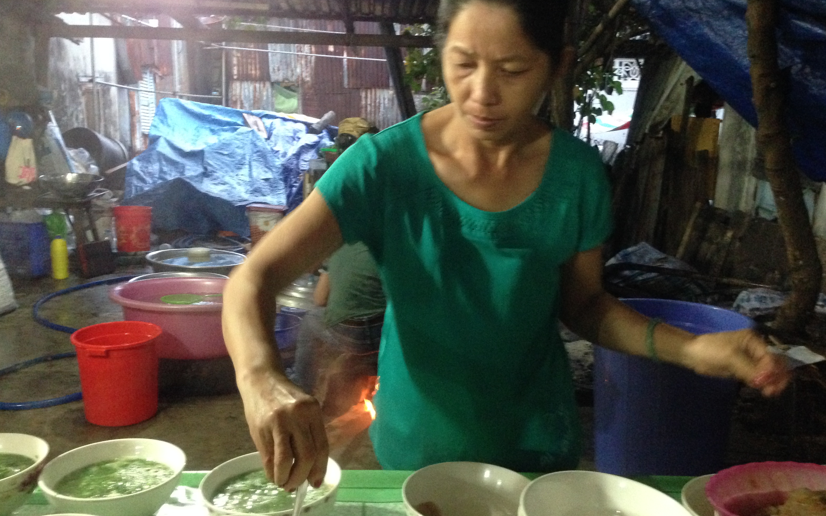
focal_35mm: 36
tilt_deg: -11.2
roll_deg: -0.4
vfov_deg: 35.3
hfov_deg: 54.0
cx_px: 410
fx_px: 810
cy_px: 276
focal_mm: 4.12
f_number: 2.4
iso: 500
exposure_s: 1/15
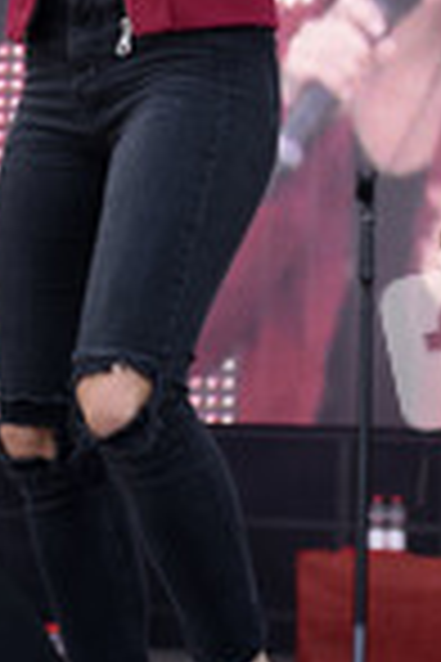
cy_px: 99
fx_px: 2848
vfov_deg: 13.2
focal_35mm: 155
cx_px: 202
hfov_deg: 8.9
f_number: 4.2
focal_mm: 38
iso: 100
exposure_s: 1/160
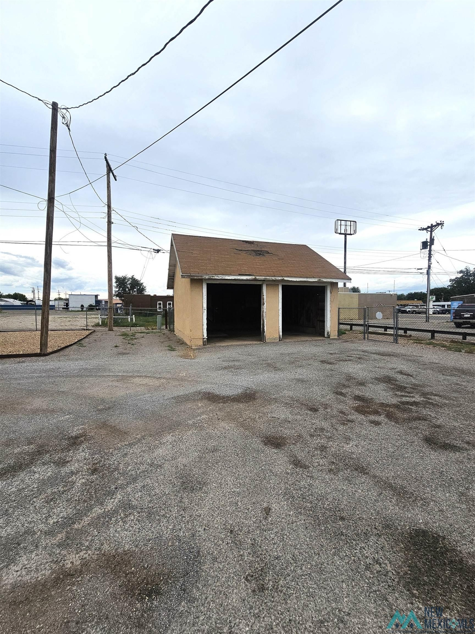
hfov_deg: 89.9
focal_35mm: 13
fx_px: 238
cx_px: 238
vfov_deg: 106.2
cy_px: 317
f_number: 2.2
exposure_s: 1/1538
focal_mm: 2.2
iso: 50
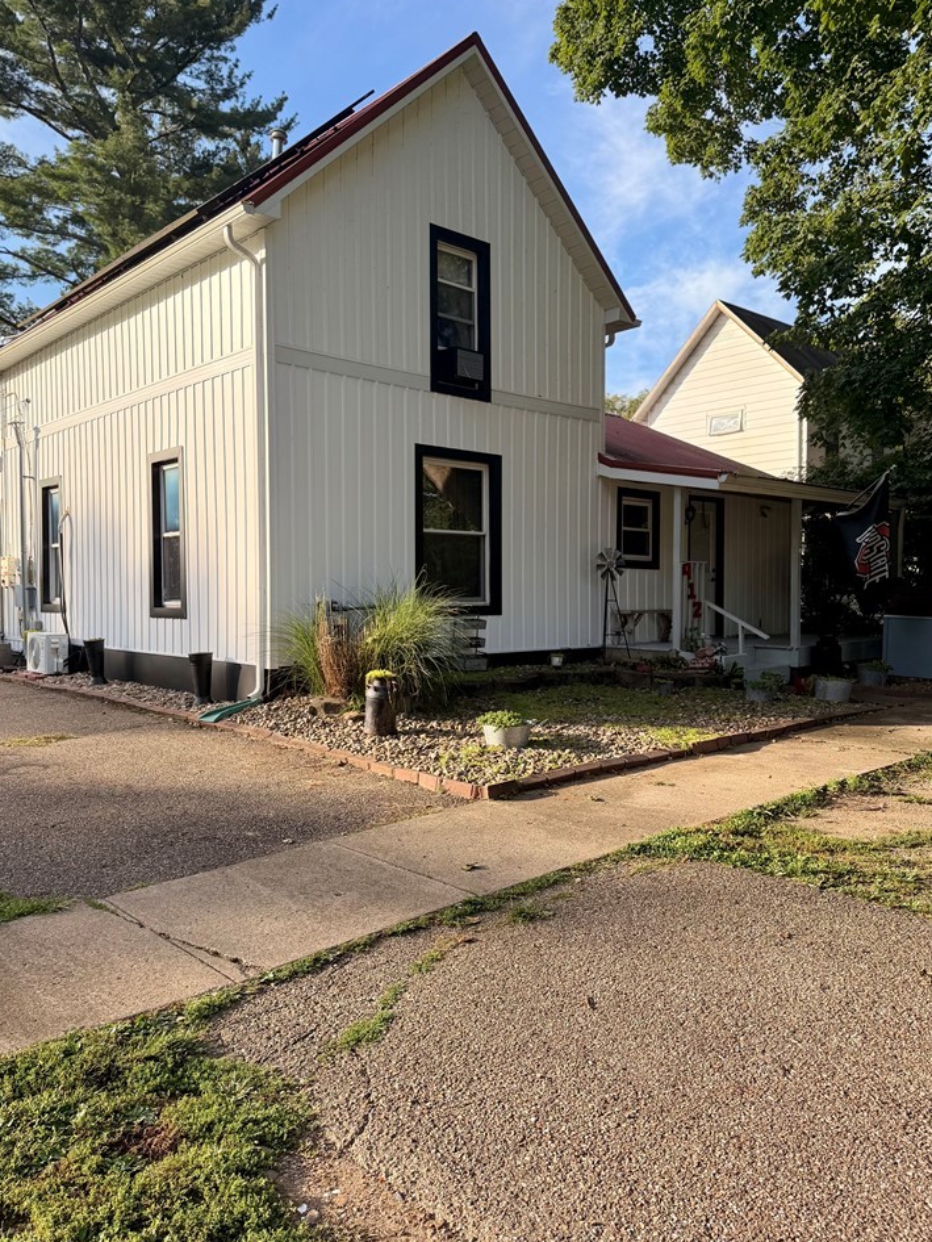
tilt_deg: -1.8
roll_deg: -1.3
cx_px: 443
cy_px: 614
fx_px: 933
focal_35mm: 26
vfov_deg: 67.3
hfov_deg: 53.1
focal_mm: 6.76
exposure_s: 1/2169
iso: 100
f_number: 1.78
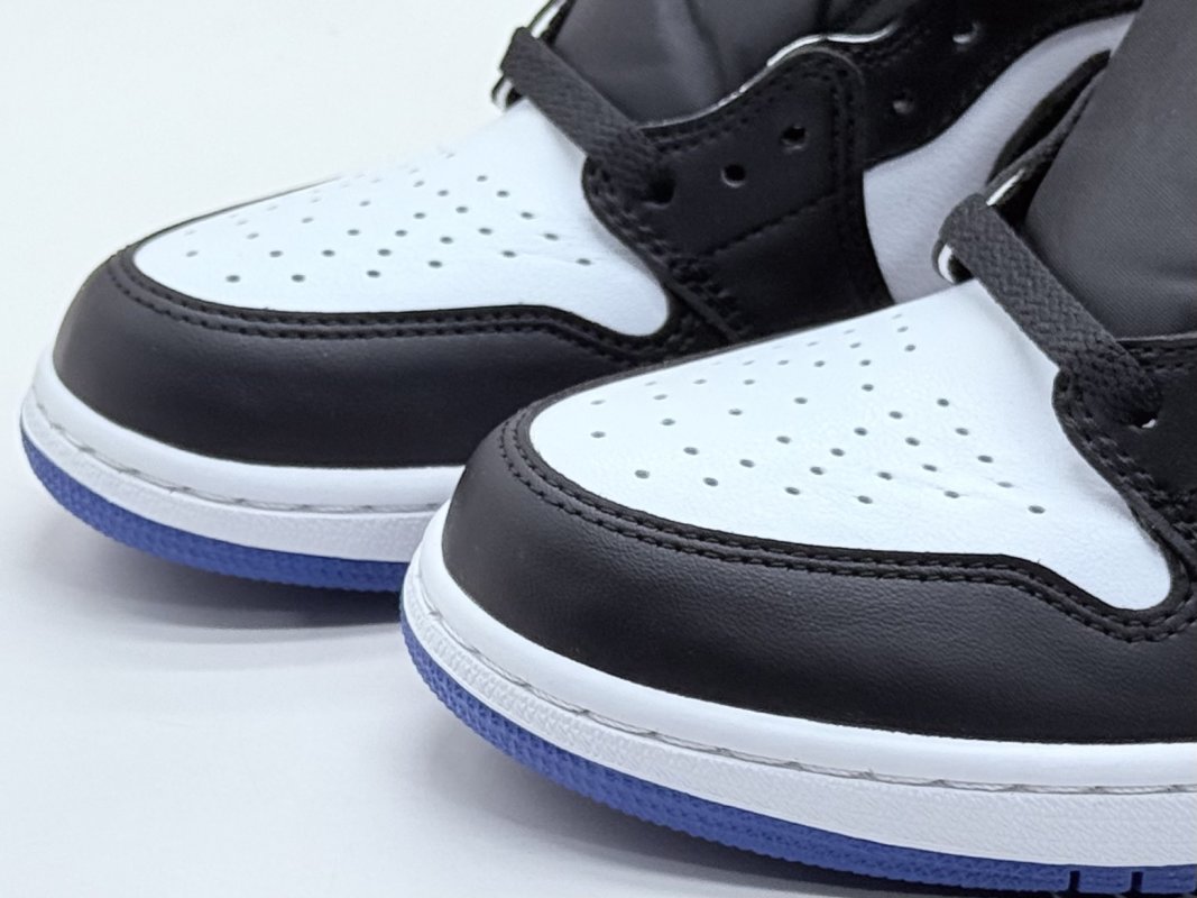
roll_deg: +2.3
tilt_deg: -23.4
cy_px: 449
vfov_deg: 30.3
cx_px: 598
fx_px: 1660
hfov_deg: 39.7
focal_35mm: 48
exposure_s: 1/578
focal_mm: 6.76
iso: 64
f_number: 1.78
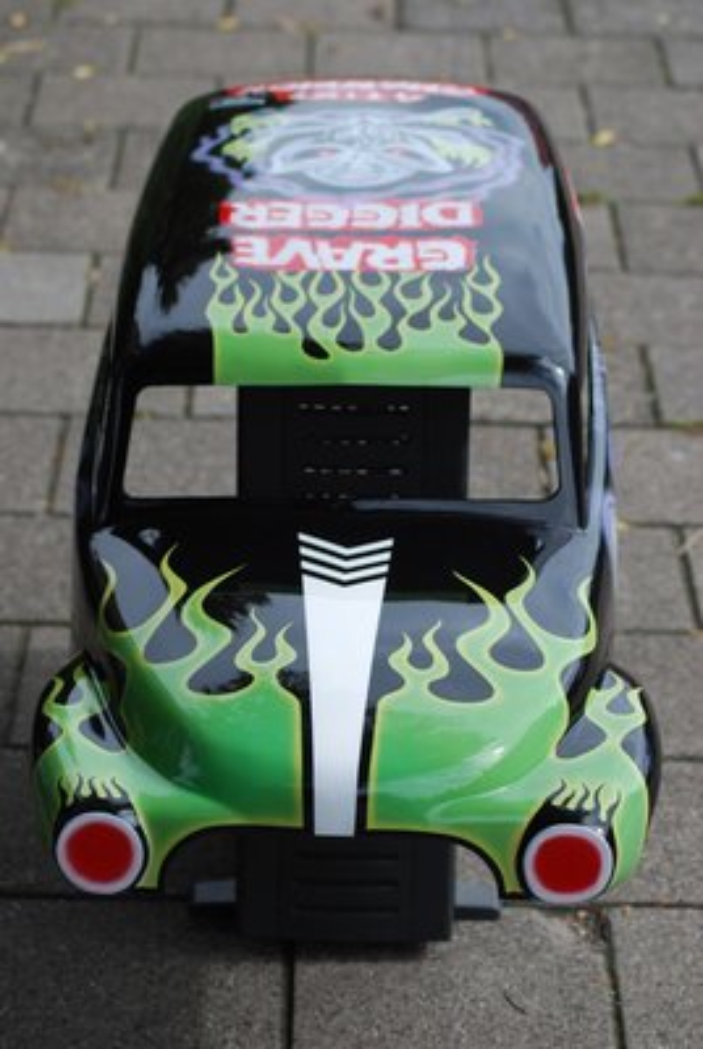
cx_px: 352
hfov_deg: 13.1
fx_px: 3065
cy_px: 524
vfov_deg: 19.4
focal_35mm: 105
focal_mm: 70
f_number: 5.6
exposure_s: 1/500
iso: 160
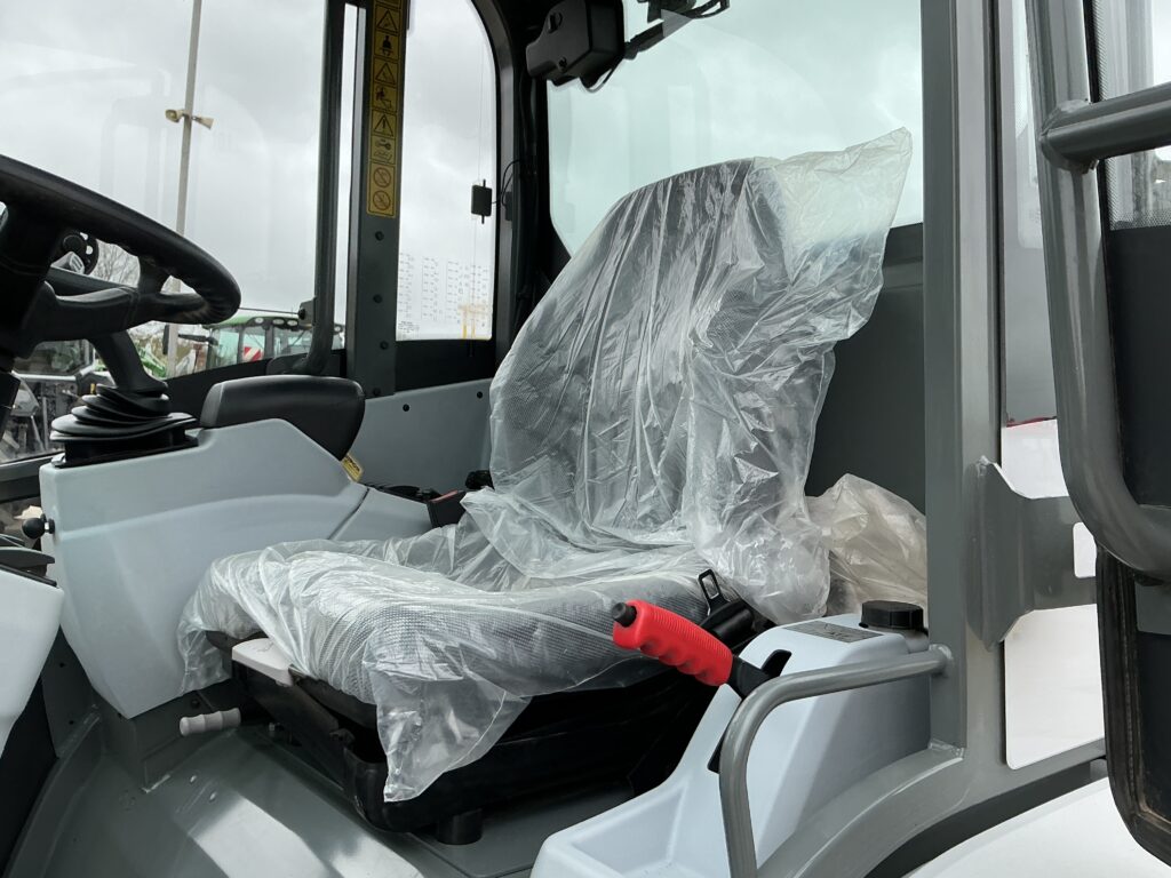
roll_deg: -0.7
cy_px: 439
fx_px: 947
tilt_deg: +2.0
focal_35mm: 28
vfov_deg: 49.7
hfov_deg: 63.4
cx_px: 586
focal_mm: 3
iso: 25
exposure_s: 1/389
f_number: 1.8
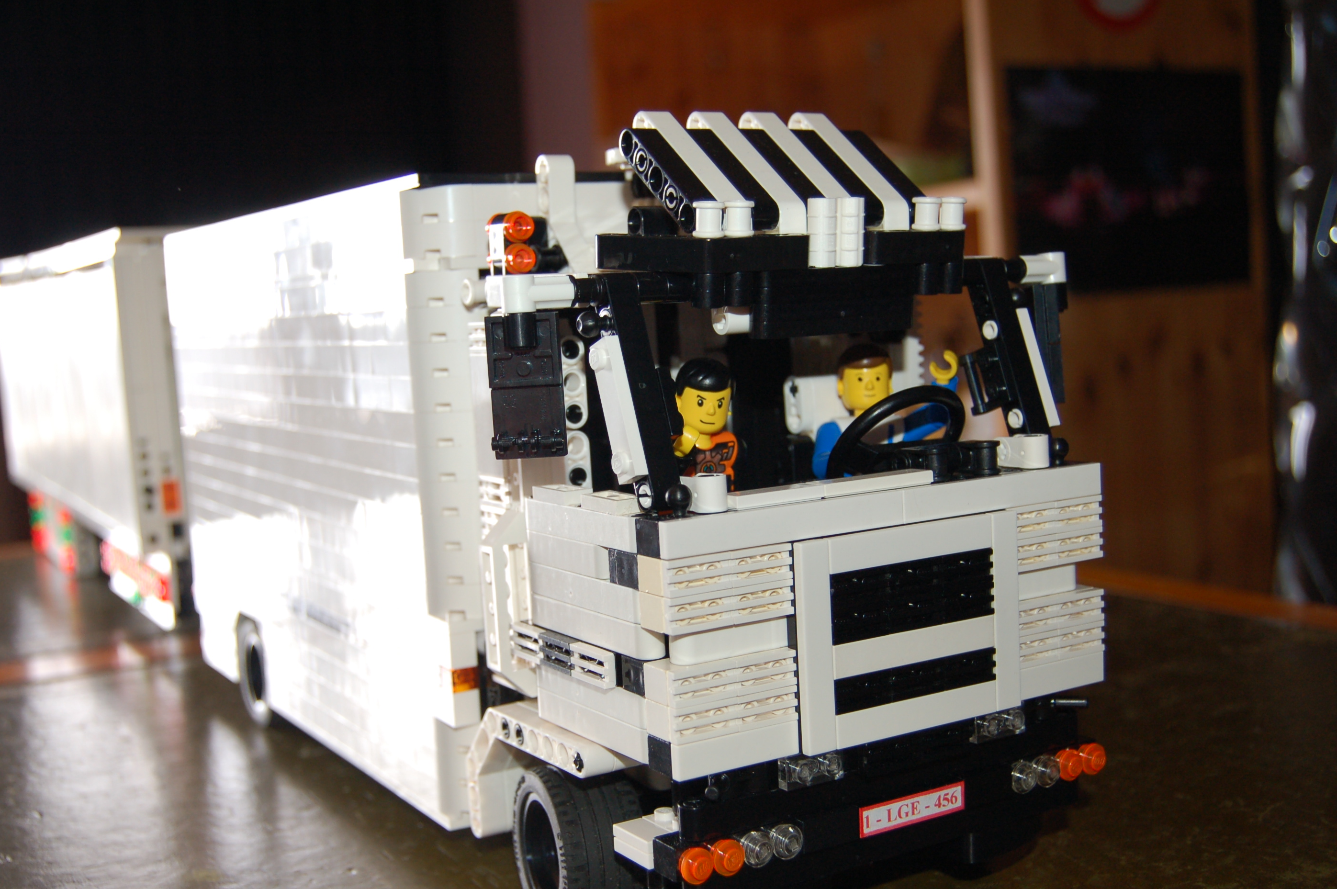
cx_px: 627
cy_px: 469
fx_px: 1558
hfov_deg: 46.4
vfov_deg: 31.8
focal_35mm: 42
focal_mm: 26
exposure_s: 1/60
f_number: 4
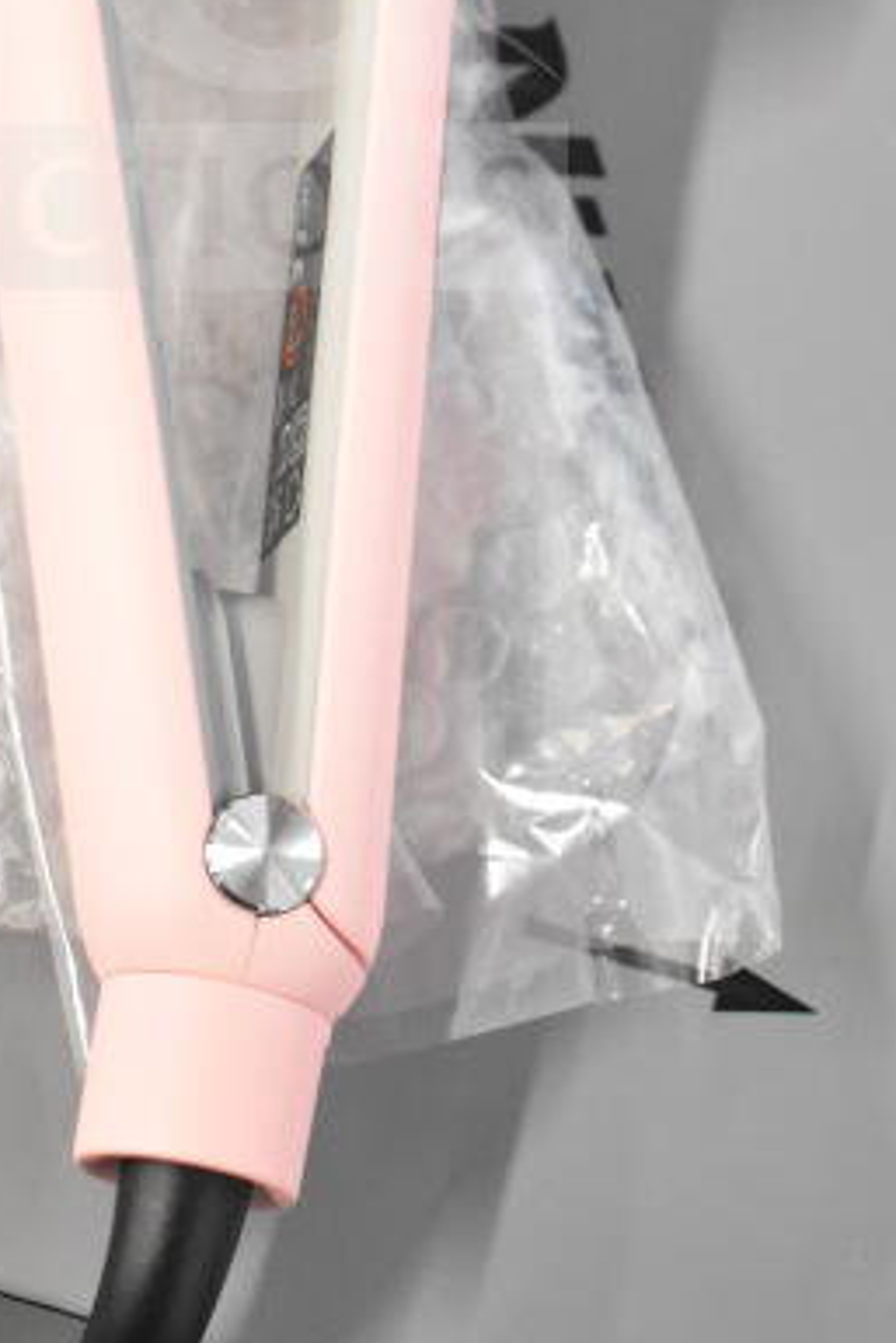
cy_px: 10
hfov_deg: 13.2
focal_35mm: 103
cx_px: 174
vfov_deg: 19.2
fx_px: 3849
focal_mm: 29
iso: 3200
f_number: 4.2
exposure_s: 1/50
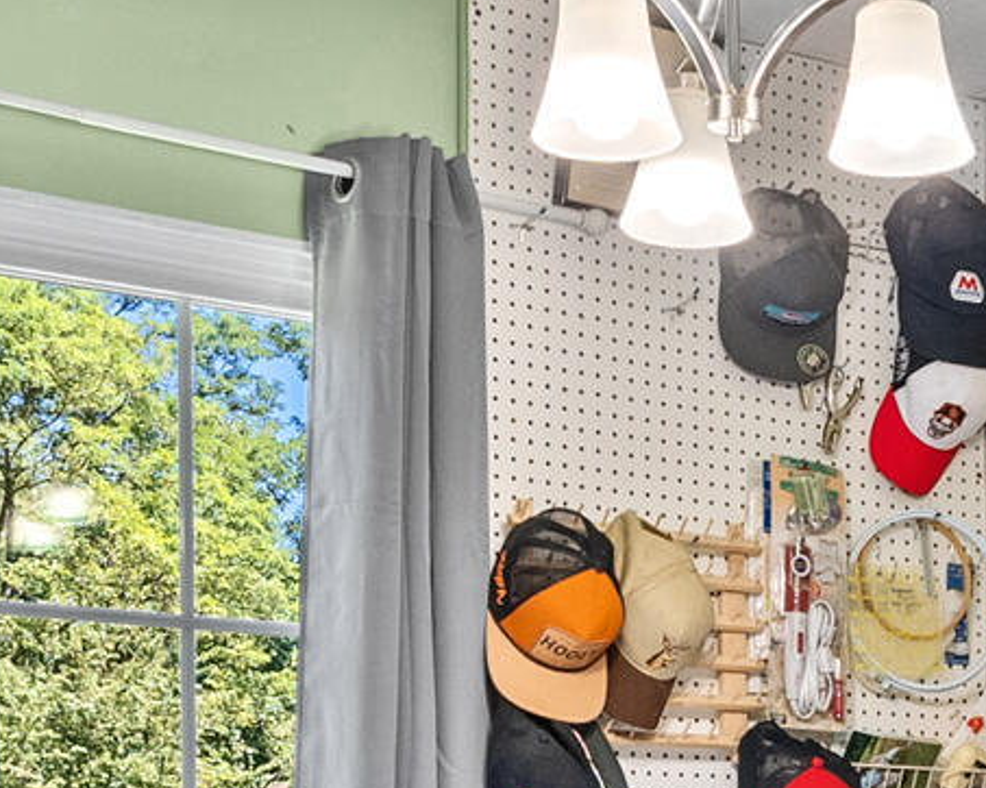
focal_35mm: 83
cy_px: 999
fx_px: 2421
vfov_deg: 17.4
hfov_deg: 22.1
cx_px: 990
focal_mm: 16
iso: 1250
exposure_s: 1/4
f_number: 11
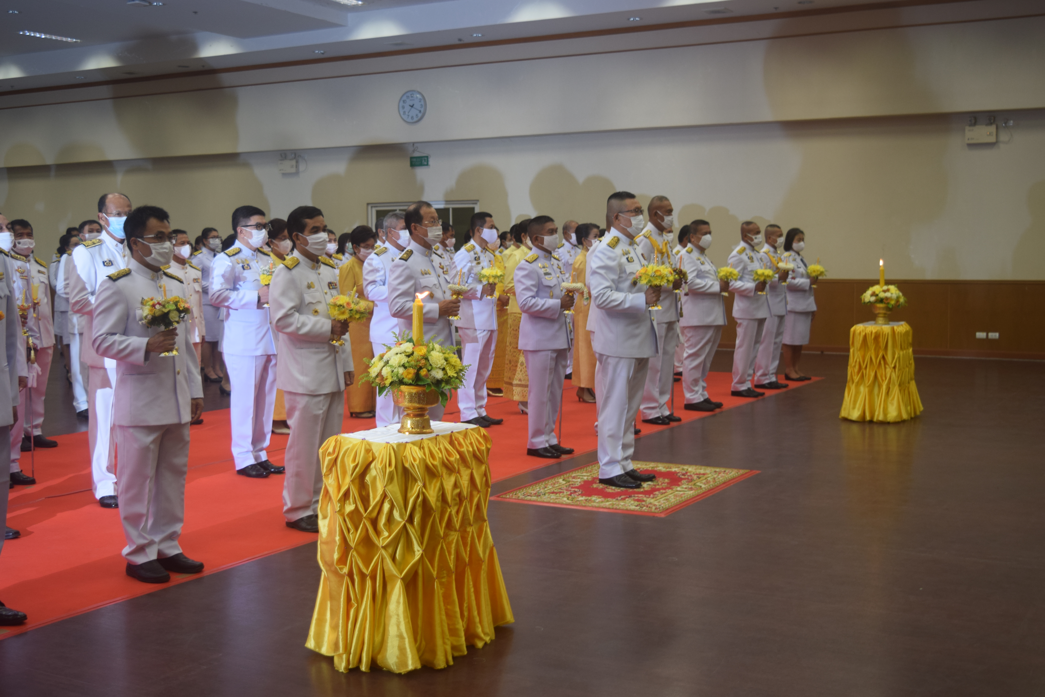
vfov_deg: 30.8
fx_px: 1263
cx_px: 522
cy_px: 348
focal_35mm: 44
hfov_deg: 45.0
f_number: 4.2
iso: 400
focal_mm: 29
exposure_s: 1/60
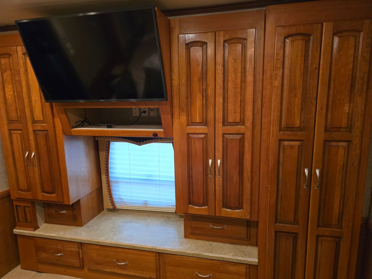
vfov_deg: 58.9
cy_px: 140
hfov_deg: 73.9
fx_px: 247
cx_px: 186
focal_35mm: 23
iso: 800
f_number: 1.7
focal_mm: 6.3
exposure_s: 1/60
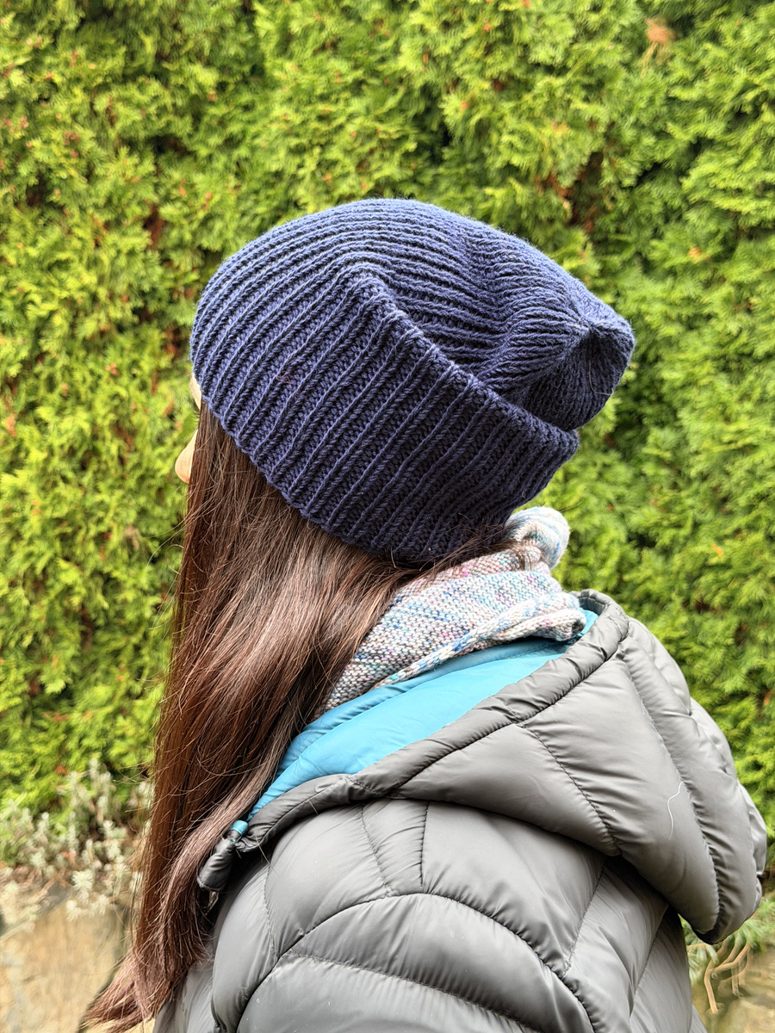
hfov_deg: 30.3
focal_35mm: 48
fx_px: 1433
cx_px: 388
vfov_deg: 39.7
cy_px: 516
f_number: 1.78
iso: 125
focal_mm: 6.76
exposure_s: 1/60
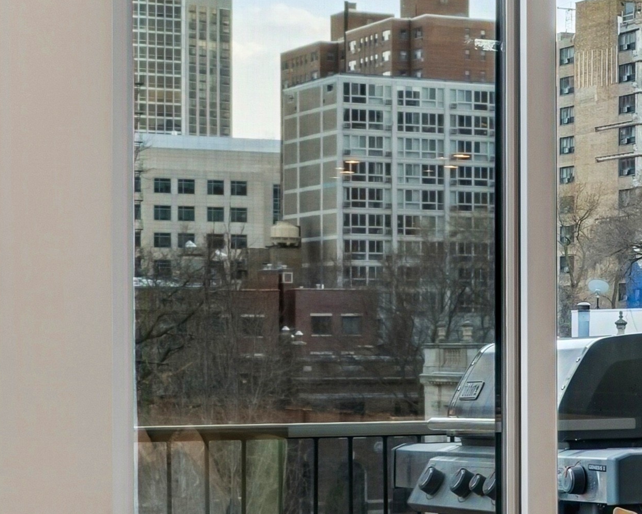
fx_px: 2185
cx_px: 988
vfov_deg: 13.4
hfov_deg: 15.3
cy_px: 388
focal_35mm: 115
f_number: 8
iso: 320
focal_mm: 16
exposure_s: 1/10
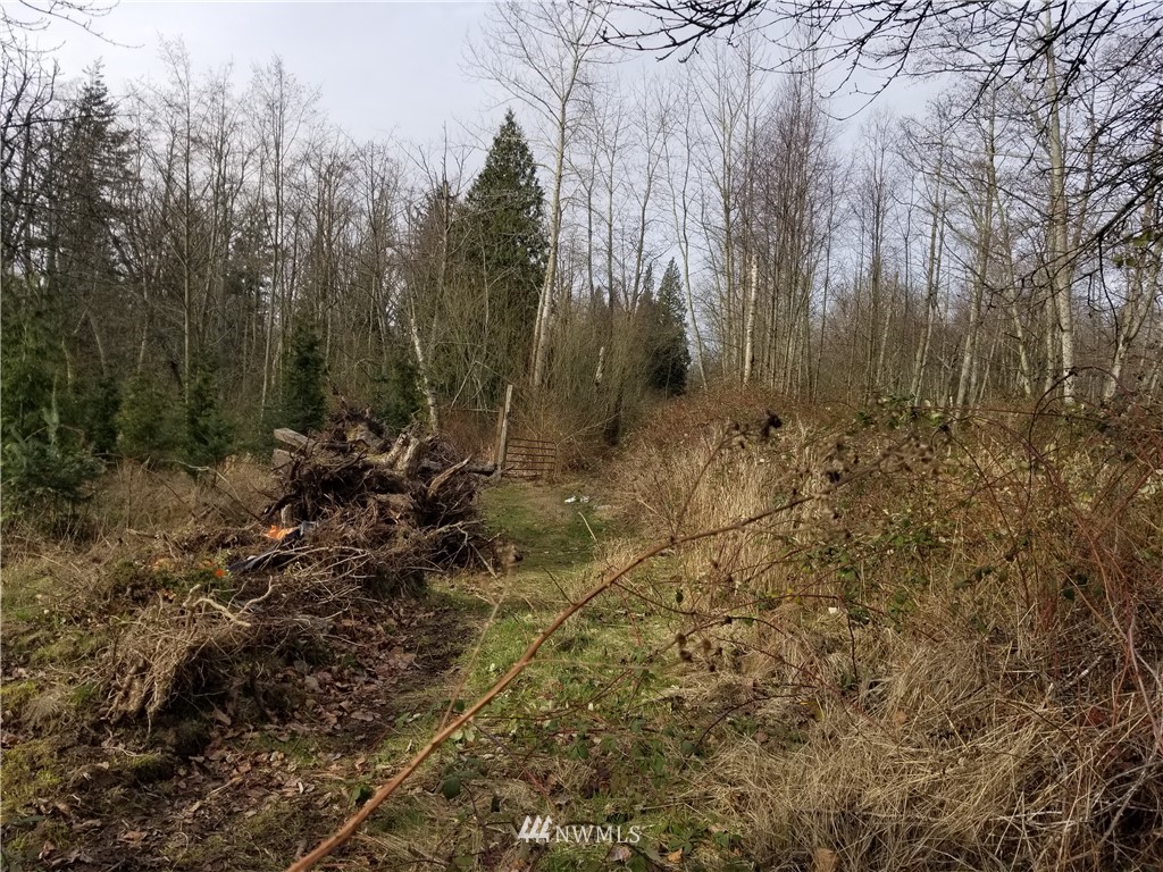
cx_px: 582
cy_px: 436
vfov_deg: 53.1
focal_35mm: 26
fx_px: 874
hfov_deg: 67.3
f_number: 1.7
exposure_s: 1/1656
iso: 50
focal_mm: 4.25
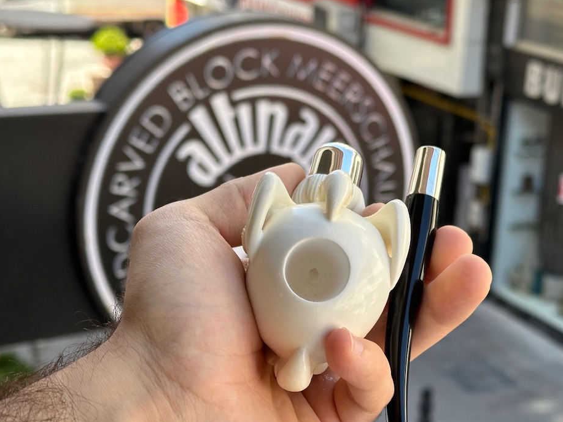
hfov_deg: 28.8
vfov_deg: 21.8
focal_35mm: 67
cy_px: 283
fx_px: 1090
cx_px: 372
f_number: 1.78
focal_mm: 6.86
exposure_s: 1/442
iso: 64
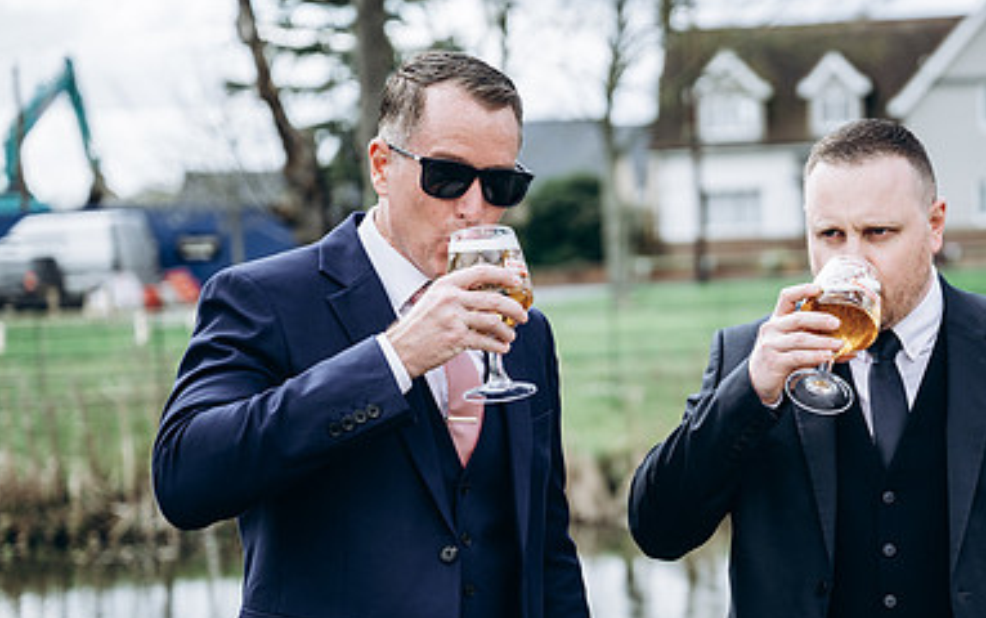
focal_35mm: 108
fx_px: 2904
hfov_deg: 19.2
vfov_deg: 12.1
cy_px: 411
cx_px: 726
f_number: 2.8
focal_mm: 70
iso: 64
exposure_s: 1/250
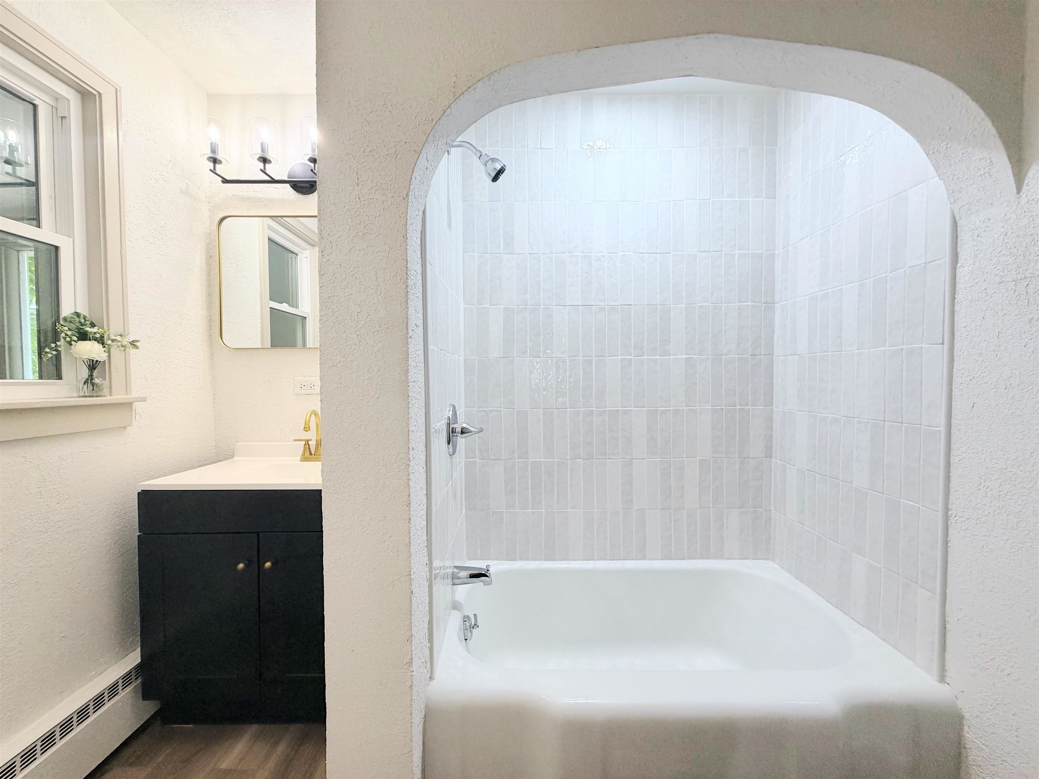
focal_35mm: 14
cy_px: 390
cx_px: 520
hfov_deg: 102.1
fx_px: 420
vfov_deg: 85.7
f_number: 2.2
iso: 160
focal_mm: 2.22
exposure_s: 1/120
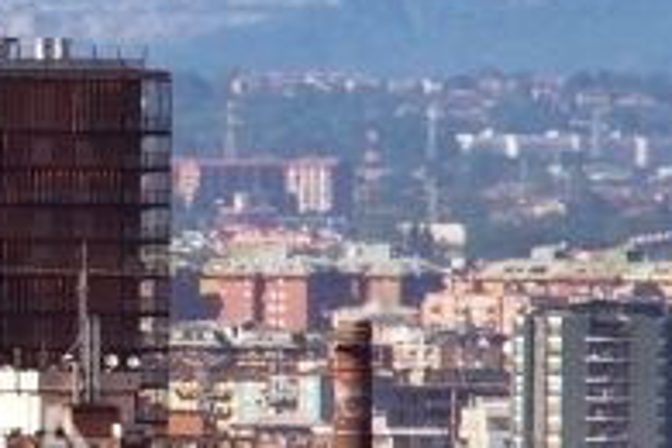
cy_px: 250
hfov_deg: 0.9
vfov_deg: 0.6
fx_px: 43135
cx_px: -586
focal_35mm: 2311
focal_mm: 450
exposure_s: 1/800
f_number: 9
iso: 200
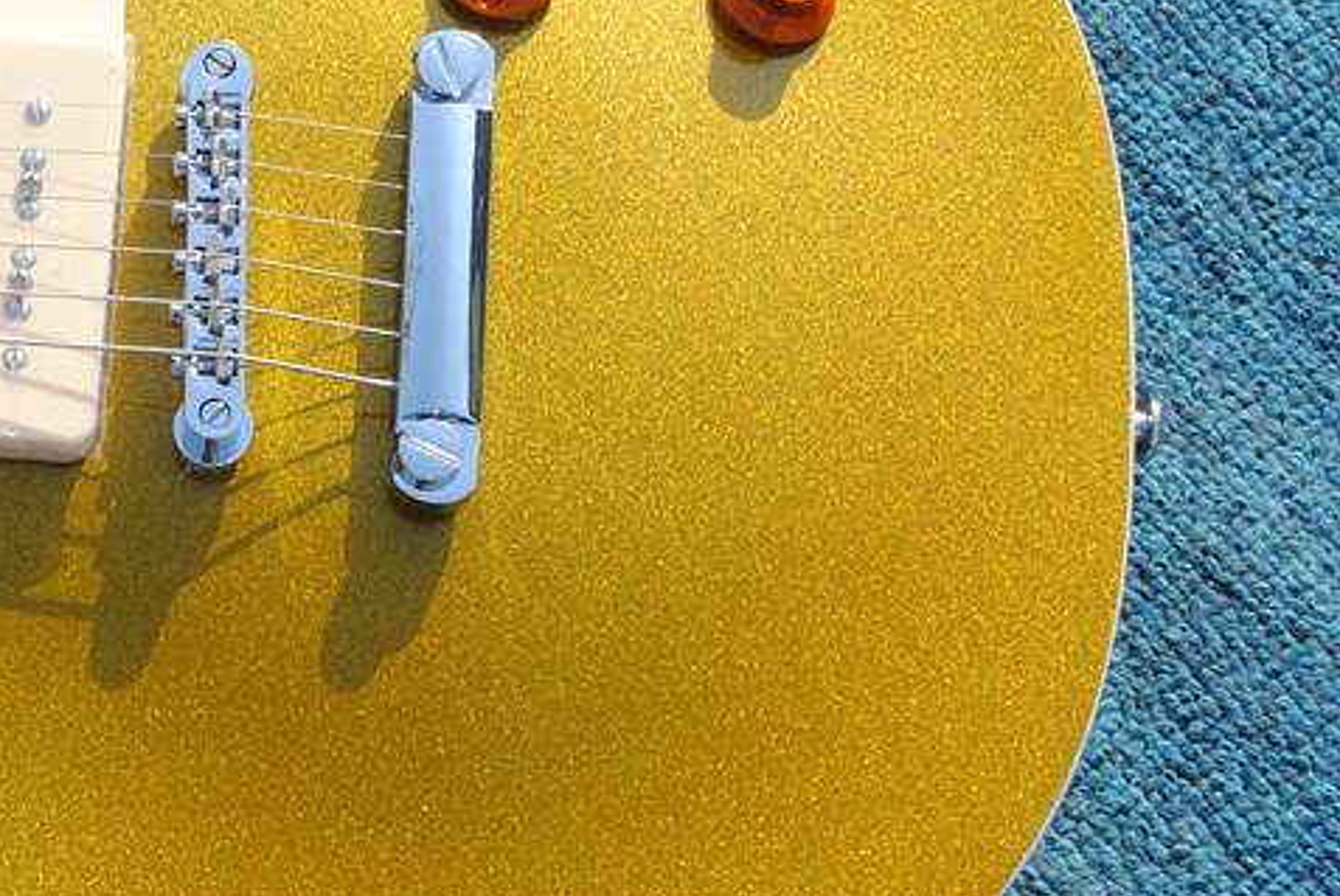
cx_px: 93
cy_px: 389
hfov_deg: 18.7
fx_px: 3986
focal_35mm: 107
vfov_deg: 12.8
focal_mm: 34
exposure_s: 1/200
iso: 100
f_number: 7.1
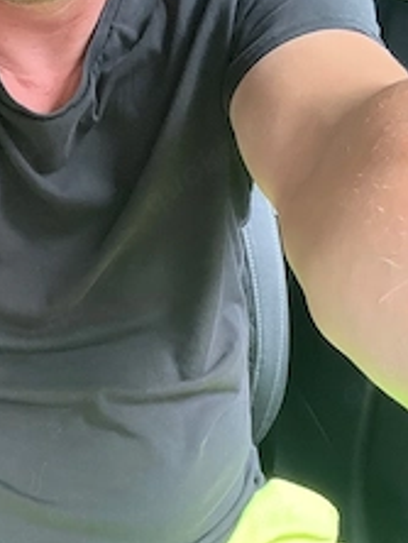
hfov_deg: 26.2
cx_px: 44
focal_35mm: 54
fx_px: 847
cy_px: 372
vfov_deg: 35.1
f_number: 2.2
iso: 320
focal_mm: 2.71
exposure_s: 1/60
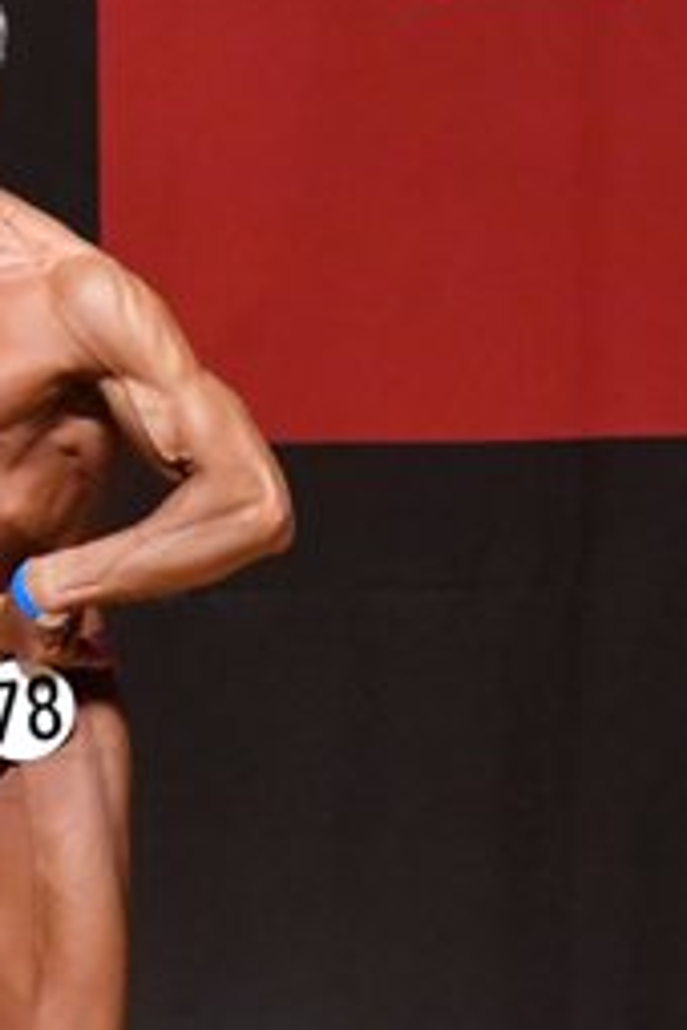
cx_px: -244
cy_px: 691
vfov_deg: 2.7
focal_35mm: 774
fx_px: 22154
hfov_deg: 1.8
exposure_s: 1/400
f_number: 5.6
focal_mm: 170
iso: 10000
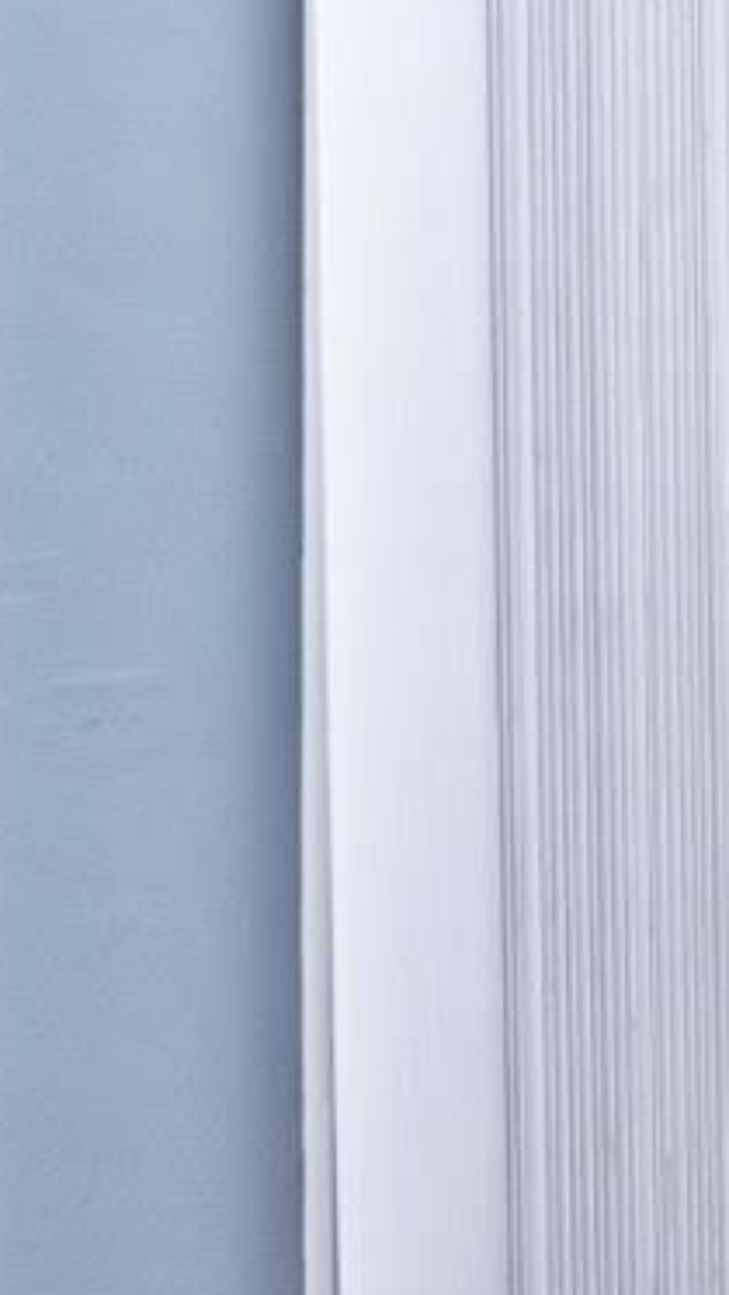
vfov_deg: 34.8
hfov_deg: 12.4
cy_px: 358
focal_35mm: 59
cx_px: 2024
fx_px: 2026
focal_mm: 14
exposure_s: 1/80
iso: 200
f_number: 4.5
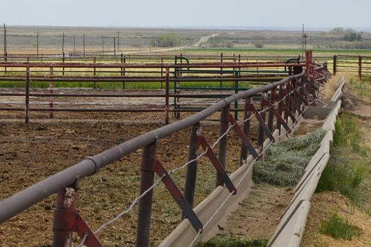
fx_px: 2208
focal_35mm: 214
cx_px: 97
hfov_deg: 9.6
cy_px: 51
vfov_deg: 6.4
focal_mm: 55
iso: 360
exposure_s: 1/500
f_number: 11
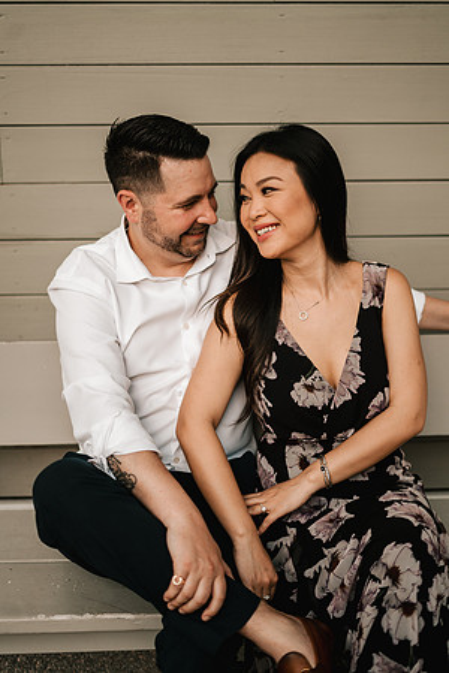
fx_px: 935
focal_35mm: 50
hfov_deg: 27.0
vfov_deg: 39.6
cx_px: 224
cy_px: 336
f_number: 1.8
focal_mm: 50
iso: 320
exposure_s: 1/500
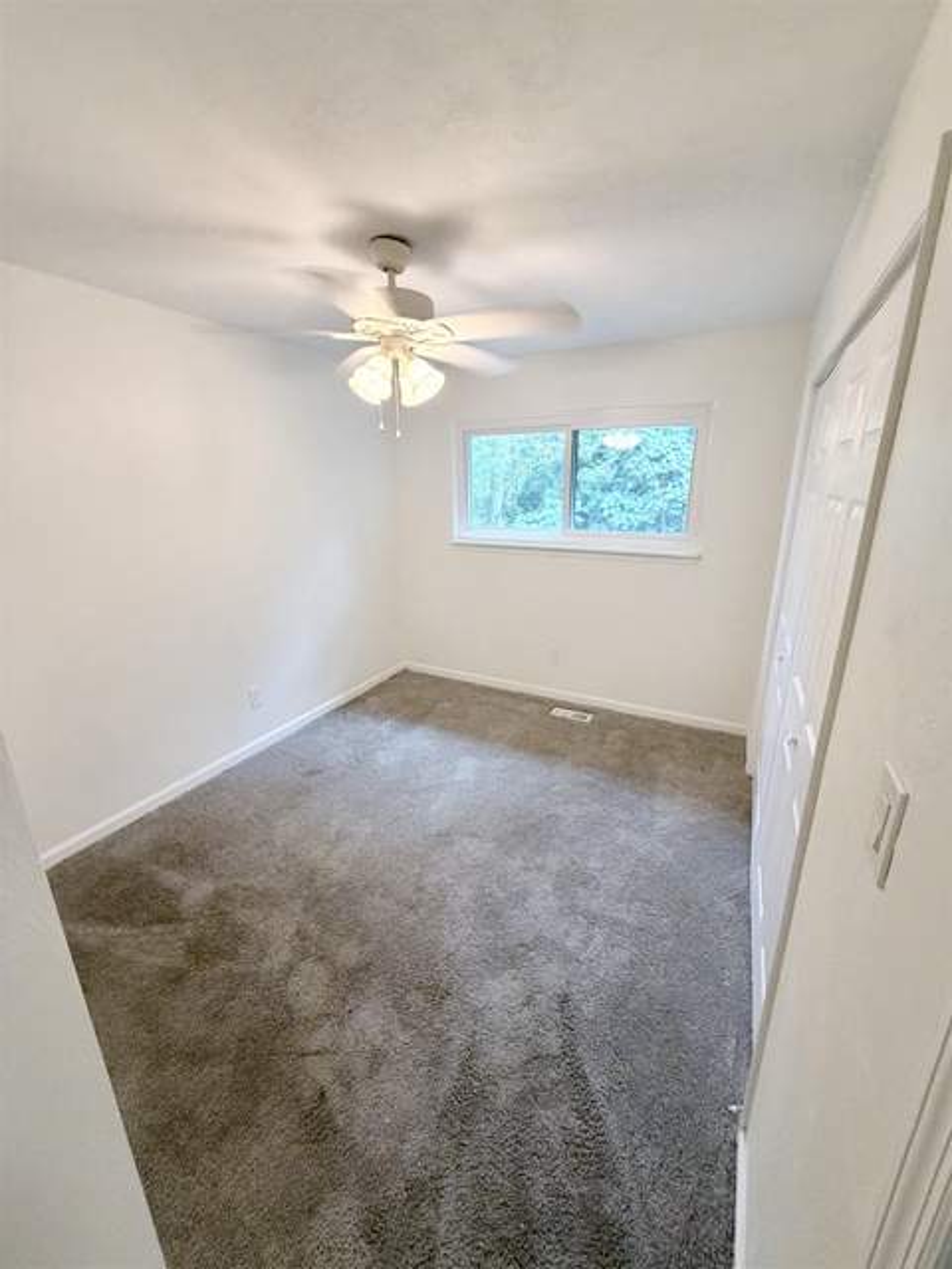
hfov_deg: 85.7
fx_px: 513
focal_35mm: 14
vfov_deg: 102.1
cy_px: 634
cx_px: 476
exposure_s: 1/60
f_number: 2.2
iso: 250
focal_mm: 2.22
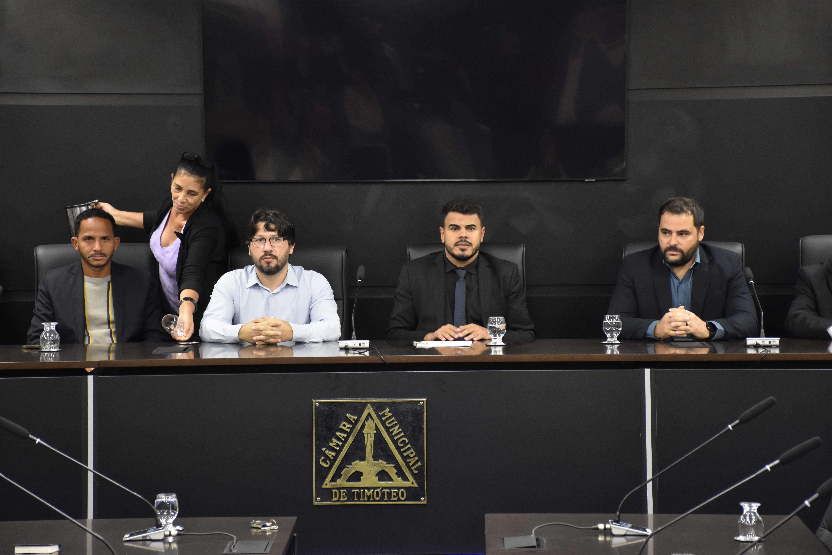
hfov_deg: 16.1
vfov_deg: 10.8
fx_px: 2946
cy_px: 278
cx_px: 416
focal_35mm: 128
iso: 2200
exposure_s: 1/60
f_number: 5.3
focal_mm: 85
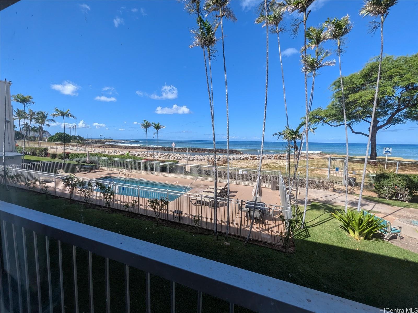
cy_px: 156
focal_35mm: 13
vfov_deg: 89.9
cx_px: 209
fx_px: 157
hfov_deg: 106.2
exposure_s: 1/1110
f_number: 2.2
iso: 29
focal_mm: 1.54
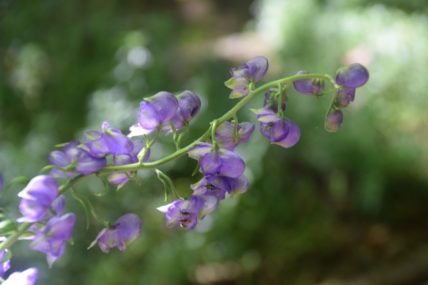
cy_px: 142
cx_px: 214
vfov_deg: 9.1
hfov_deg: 13.7
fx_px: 1783
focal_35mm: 150
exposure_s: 1/40
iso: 200
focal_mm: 100
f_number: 6.3
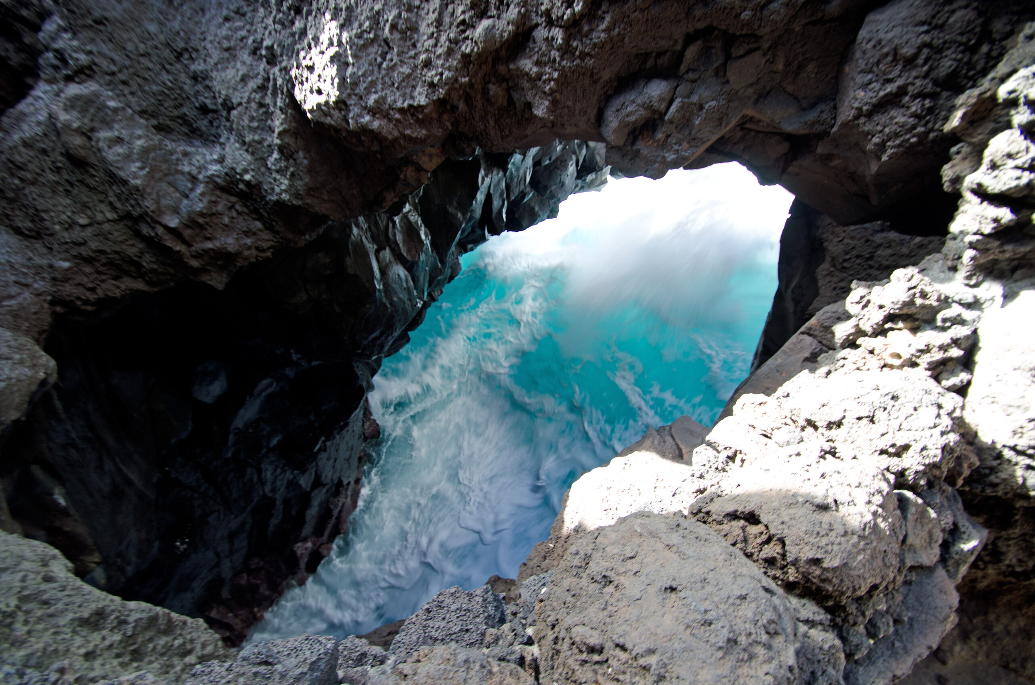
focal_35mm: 15
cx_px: 518
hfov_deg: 100.5
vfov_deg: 77.1
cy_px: 342
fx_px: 430
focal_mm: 10
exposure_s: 1/13
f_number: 3.5
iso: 100
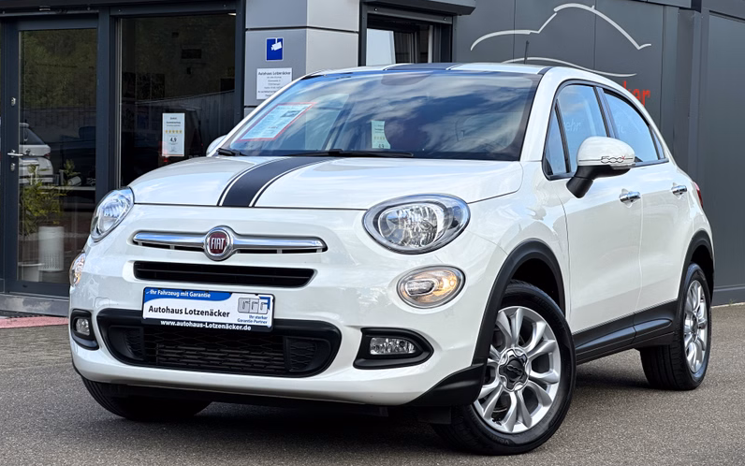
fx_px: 1665
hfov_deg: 25.2
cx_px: 373
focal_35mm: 82
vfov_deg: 15.9
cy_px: 220
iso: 32
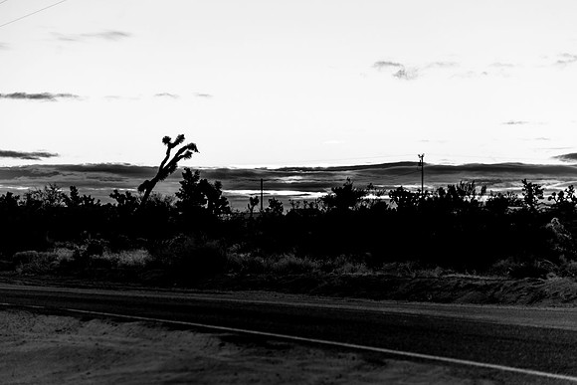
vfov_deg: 14.0
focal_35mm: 98
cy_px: 192
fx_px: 1571
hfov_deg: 20.8
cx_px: 288
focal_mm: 98
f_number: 4
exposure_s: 1/640
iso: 100
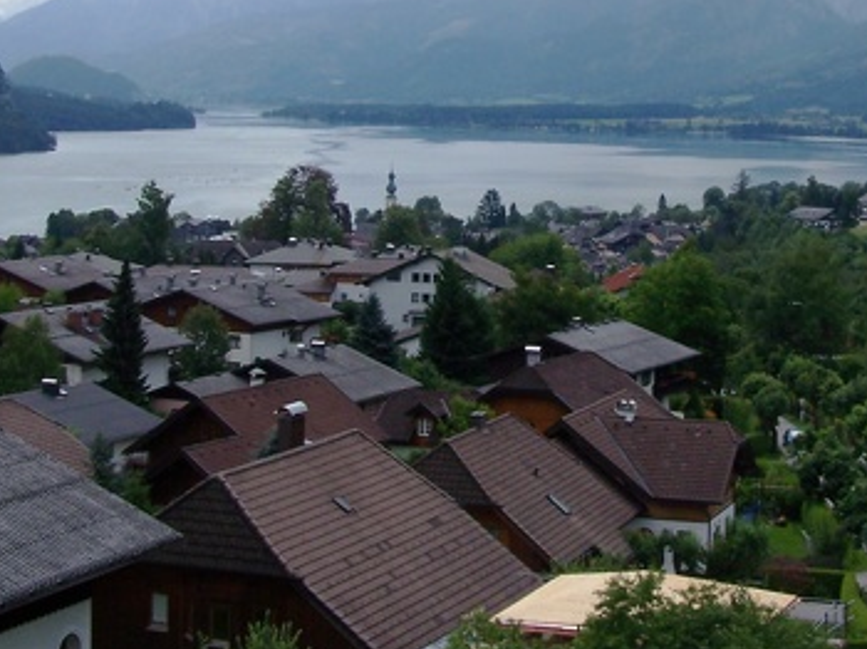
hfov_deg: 22.7
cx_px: 538
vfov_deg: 17.0
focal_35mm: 86
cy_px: 131
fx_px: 2152
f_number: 4
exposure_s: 1/640
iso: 64
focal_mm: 6.3
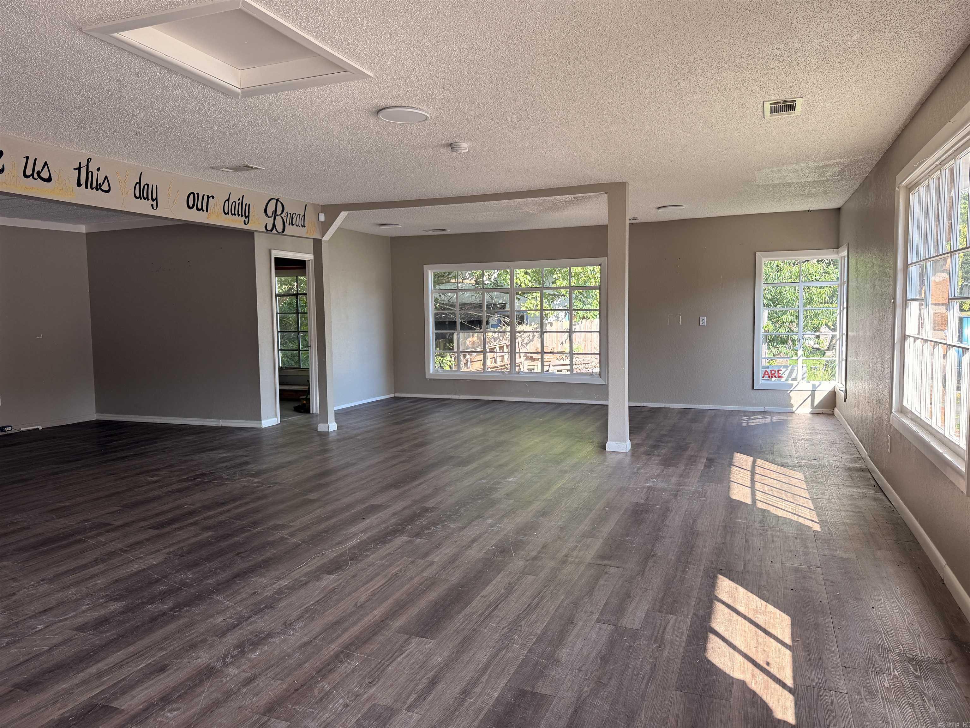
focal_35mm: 24
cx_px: 485
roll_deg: +1.1
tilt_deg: -3.0
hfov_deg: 71.6
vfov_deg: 56.8
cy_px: 364
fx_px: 673
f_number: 1.78
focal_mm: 6.76
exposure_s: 1/253
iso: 100
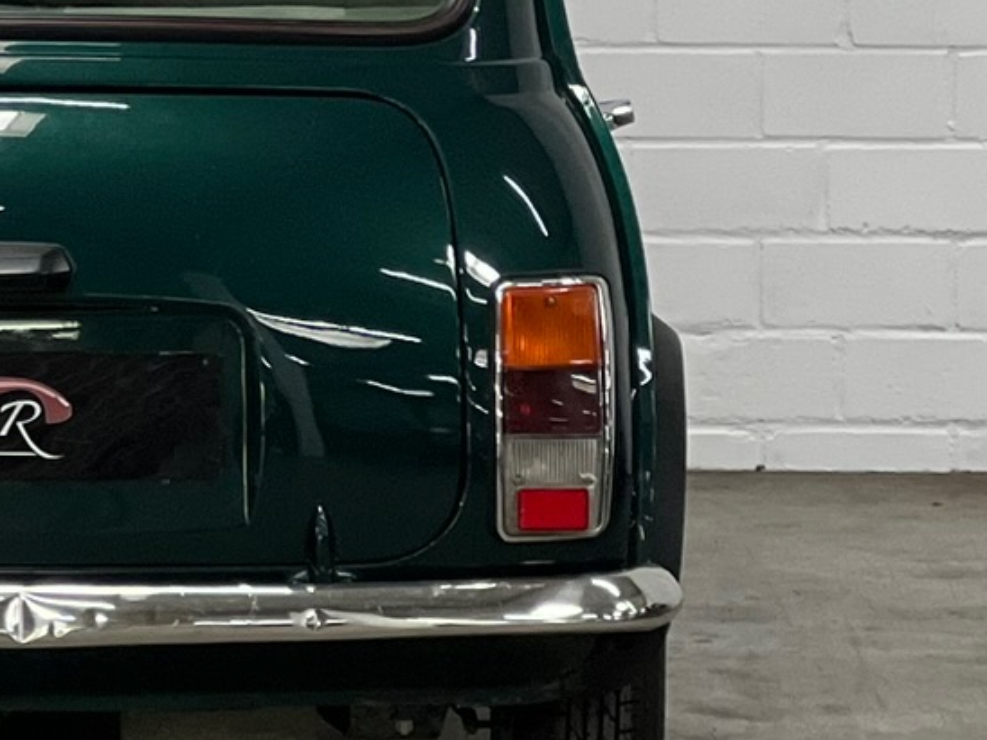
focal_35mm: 288
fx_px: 8212
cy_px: -59
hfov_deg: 6.8
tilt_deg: -5.0
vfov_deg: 5.1
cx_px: -119
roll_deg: -0.1
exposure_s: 1/33
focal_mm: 9
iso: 200
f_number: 2.8
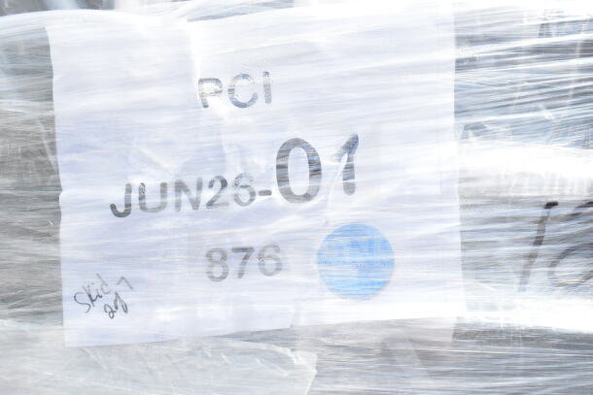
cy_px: 198
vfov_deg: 35.5
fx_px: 618
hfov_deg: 51.3
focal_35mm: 38
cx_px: 296
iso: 1600
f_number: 13
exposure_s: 1/640
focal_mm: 25
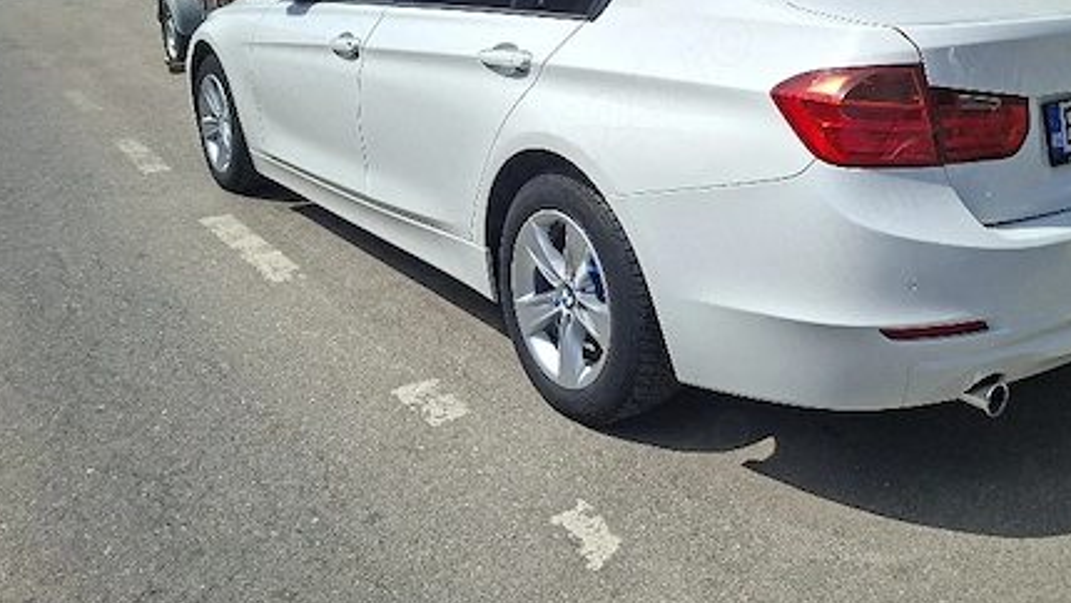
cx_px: 690
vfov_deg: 33.1
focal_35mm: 35
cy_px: 150
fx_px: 994
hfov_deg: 55.7
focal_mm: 5.54
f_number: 1.8
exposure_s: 1/2500
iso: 50
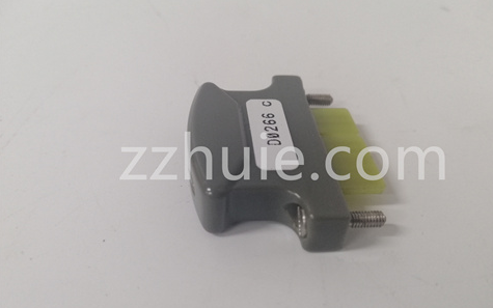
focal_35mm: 28
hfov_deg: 66.5
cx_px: 248
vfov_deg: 44.4
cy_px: 177
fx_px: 376
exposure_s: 1/33.3
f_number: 2.2
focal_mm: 3.81
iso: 200
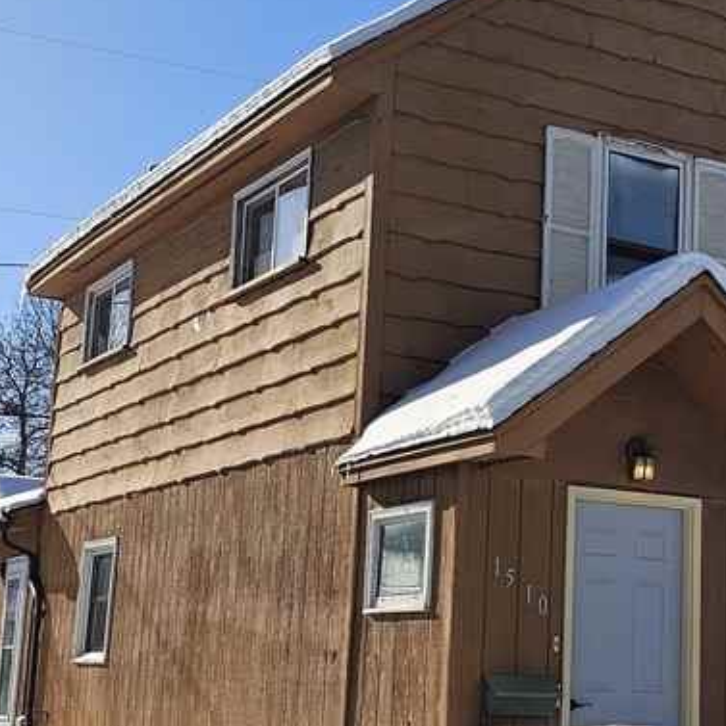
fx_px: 1637
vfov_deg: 25.0
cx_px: 524
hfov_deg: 24.8
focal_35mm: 69
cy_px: 402
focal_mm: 6.3
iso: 10
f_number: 1.7
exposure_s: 1/942
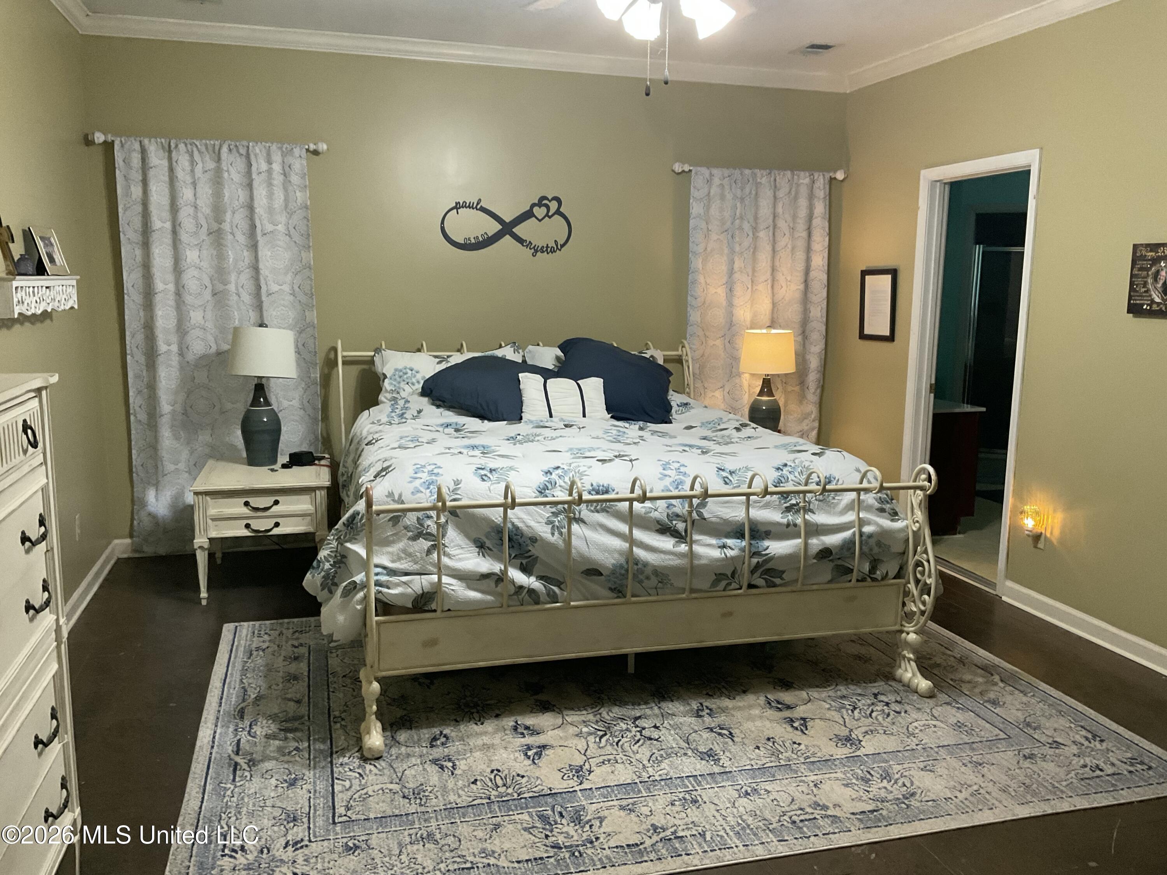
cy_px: 438
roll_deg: -1.6
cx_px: 584
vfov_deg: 48.2
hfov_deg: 61.7
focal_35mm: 29
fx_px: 978
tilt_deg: -8.7
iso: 125
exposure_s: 1/60
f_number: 1.8
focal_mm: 3
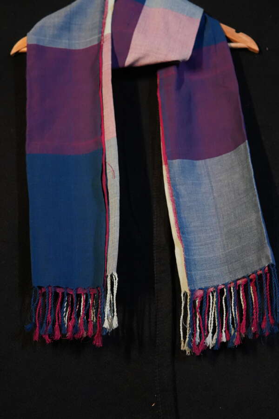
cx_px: 140
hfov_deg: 29.9
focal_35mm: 45
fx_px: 523
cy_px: 210
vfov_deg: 43.6
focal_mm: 30
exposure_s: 1/320
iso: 6400
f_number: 2.8
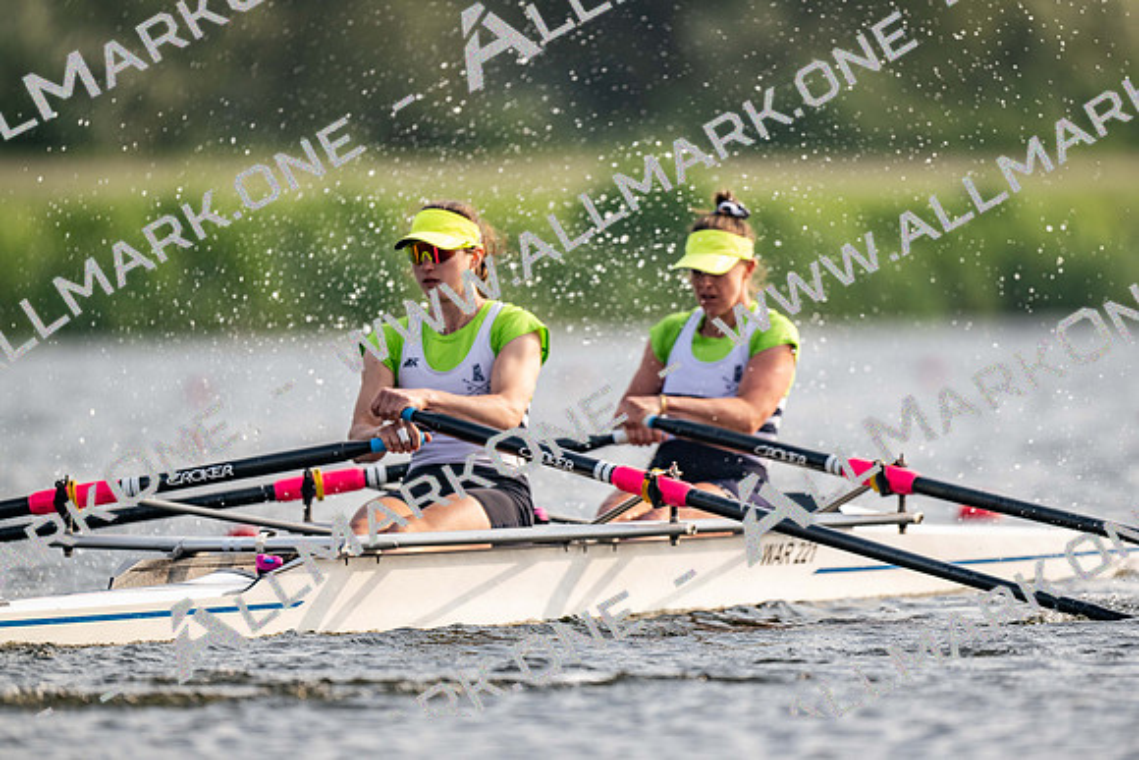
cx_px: 570
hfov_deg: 3.4
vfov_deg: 2.3
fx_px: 18987
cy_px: 380
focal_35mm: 600
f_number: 4
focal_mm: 600
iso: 320
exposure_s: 1/2500
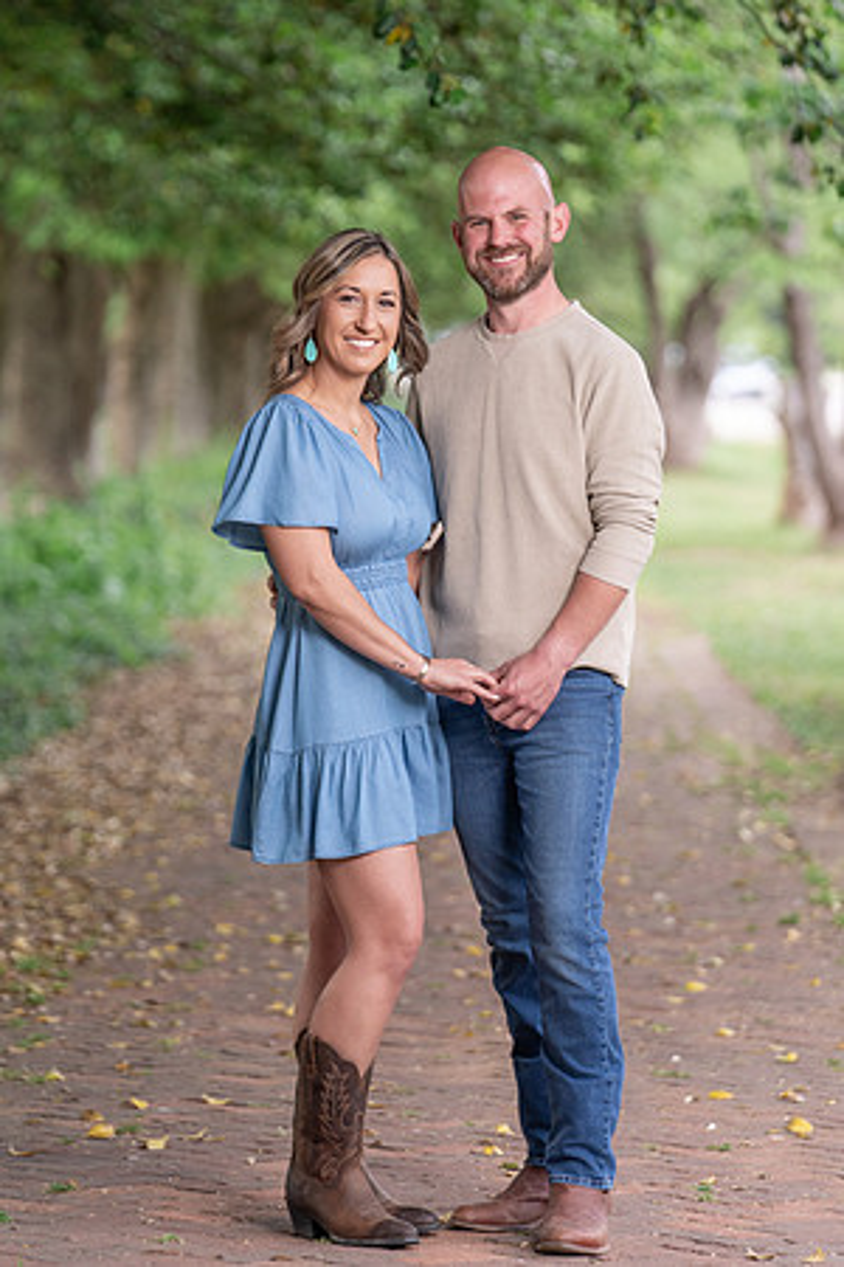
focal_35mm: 200
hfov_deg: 6.9
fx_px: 7033
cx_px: 422
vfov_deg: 10.3
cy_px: 634
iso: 800
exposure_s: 1/200
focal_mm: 200
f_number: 4.5
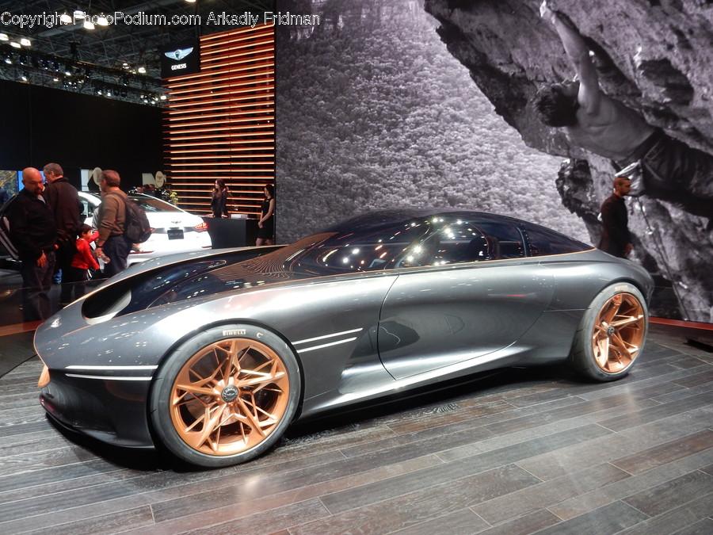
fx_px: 515
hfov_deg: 69.4
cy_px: 268
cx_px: 356
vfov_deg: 54.9
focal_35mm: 25
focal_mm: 4.5
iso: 200
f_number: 3.7
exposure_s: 1/30
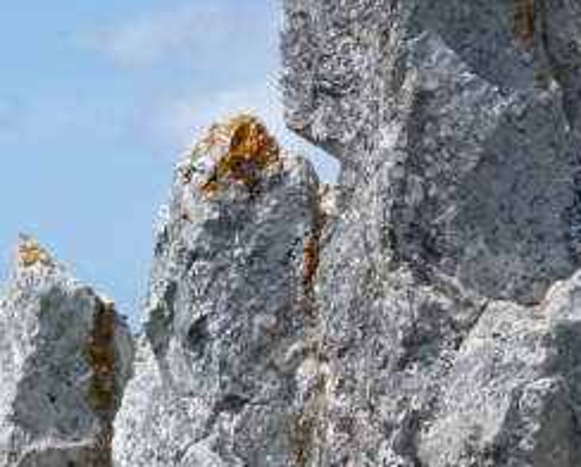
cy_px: 407
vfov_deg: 5.2
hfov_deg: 6.5
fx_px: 5150
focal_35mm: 299
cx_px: 133
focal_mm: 18.7
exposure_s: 1/500
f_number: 5
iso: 100
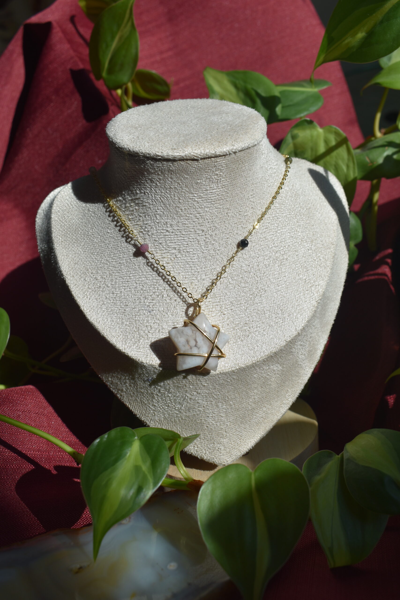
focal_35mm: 34
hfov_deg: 38.4
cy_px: 300
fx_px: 575
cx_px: 200
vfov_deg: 55.1
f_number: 8
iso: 100
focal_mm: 23
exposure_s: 1/400
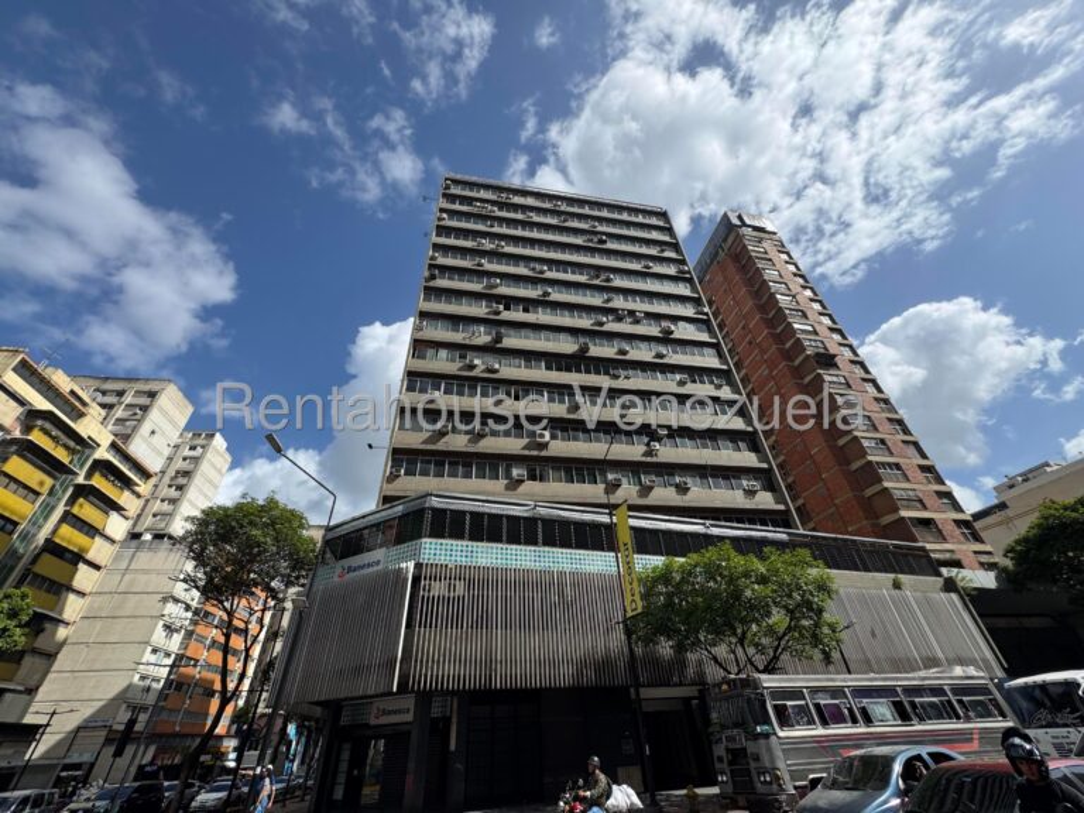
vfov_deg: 85.7
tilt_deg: +36.9
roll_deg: +4.5
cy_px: 406
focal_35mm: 14
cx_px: 542
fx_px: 438
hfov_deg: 102.1
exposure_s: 1/1449
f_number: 2.2
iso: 50
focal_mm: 2.22
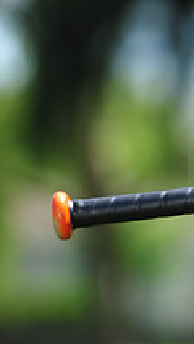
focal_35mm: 570
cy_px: 153
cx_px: 459
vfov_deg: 3.8
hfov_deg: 2.1
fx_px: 5207
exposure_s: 1/640
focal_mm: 200
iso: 200
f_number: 4.5
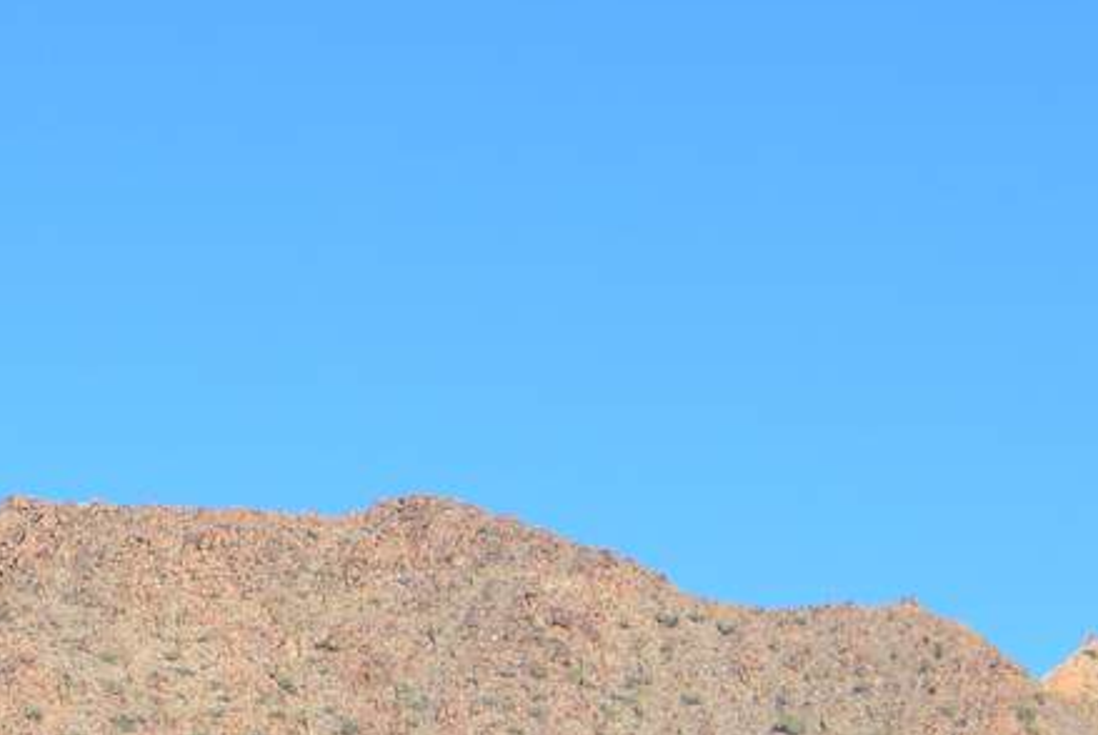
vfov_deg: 5.7
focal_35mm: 240
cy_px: 1015
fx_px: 7344
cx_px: -203
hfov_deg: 8.5
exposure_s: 1/320
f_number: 10
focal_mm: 55
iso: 200
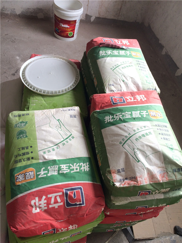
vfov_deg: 61.7
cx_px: 91
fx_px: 203
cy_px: 122
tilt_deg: -52.5
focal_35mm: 29
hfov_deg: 48.2
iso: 32
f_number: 2.2
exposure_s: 1/60
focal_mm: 4.15
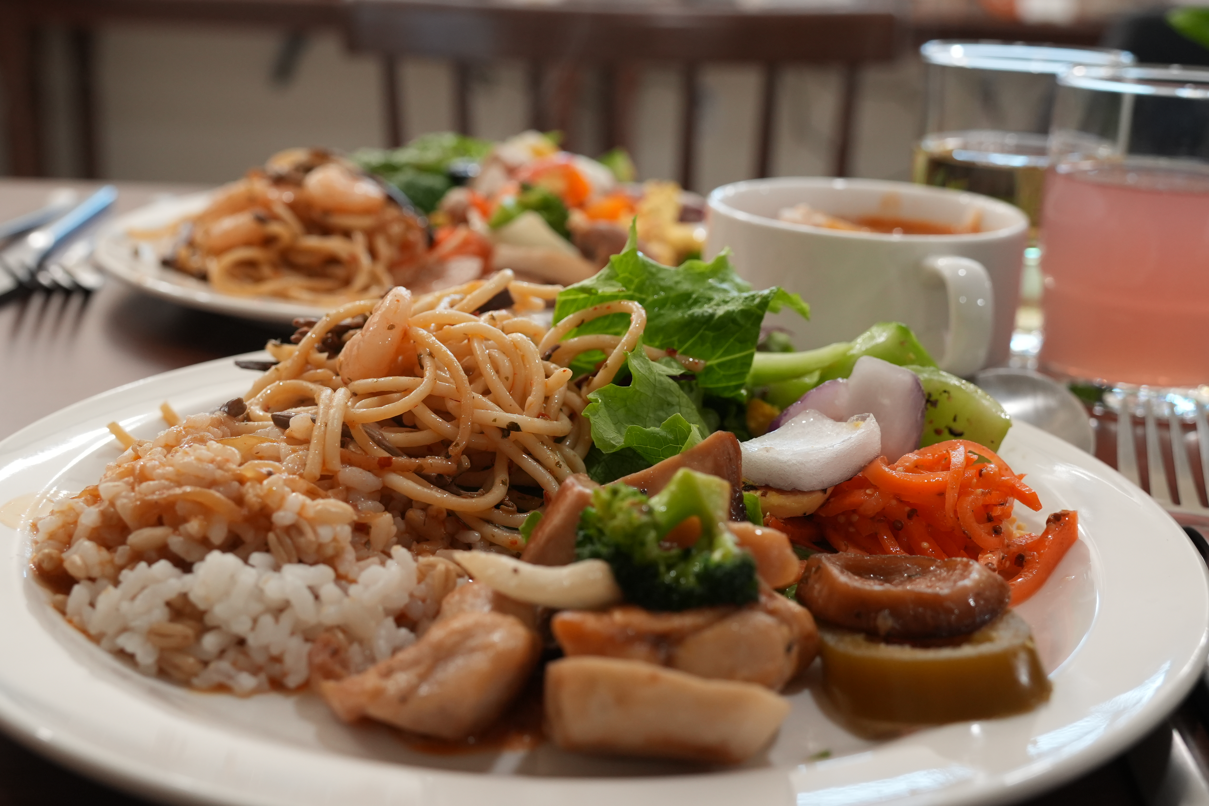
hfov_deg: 46.4
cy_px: 403
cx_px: 604
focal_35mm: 42
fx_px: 1410
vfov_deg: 31.9
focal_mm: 28
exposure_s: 1/80
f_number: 5
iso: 1000
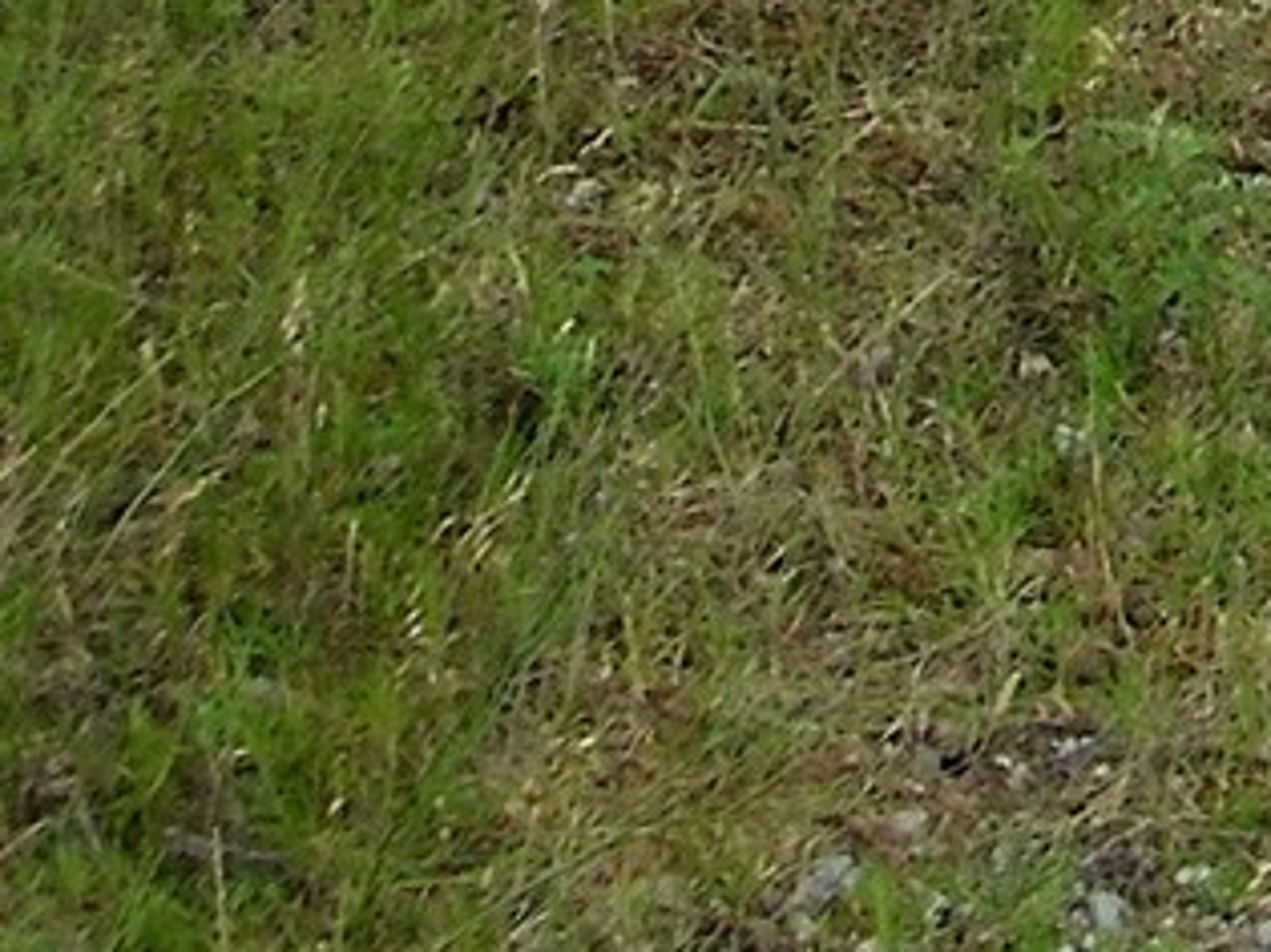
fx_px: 6717
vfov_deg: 7.4
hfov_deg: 10.3
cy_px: -1666
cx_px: 2078
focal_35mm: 183
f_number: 7.2
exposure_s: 1/200
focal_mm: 5.4
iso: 80
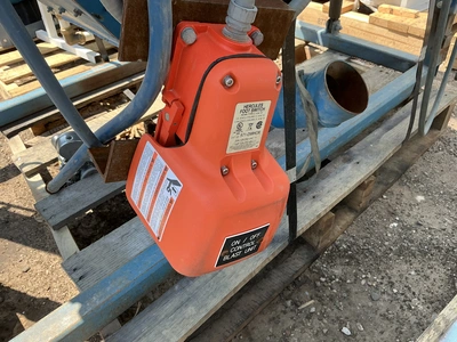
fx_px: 370
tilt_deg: -37.3
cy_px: 171
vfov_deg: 49.7
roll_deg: +3.2
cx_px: 228
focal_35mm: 28
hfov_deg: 63.4
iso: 25
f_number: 1.8
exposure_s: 1/254
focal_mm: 3
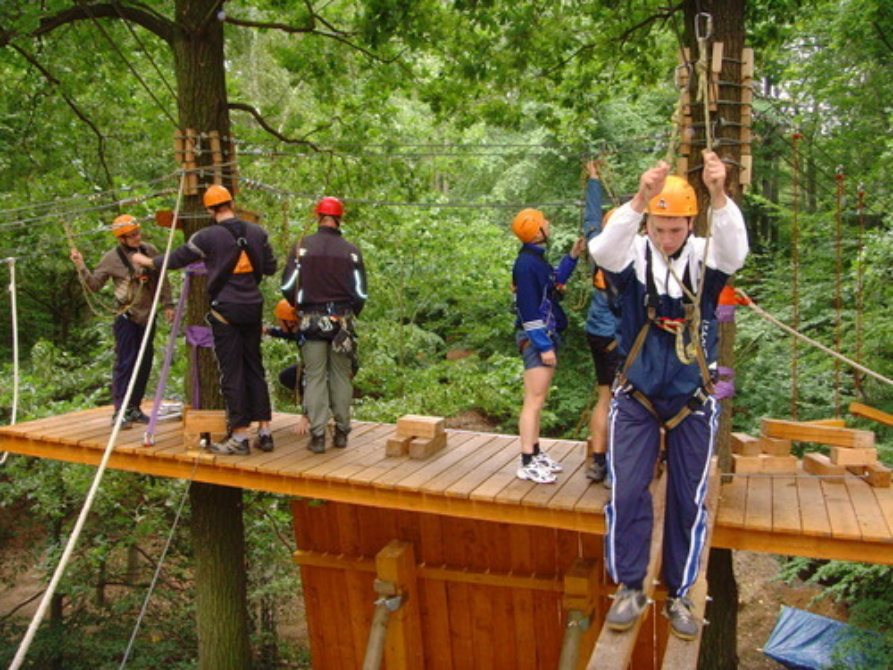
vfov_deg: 36.8
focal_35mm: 39
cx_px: 446
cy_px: 335
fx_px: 1006
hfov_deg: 47.9
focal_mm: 6.6
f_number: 3.5
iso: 240
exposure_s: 1/45
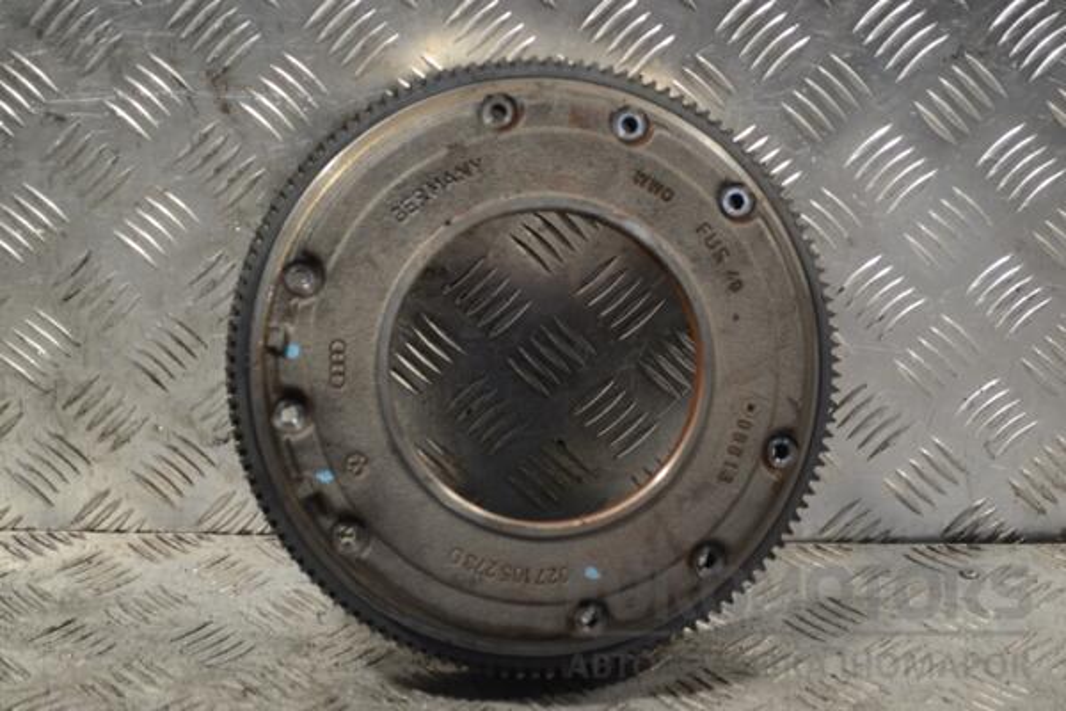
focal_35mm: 72
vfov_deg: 18.9
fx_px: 2132
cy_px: 356
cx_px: 533
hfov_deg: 28.1
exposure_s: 1/30
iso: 250
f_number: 5.6
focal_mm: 48
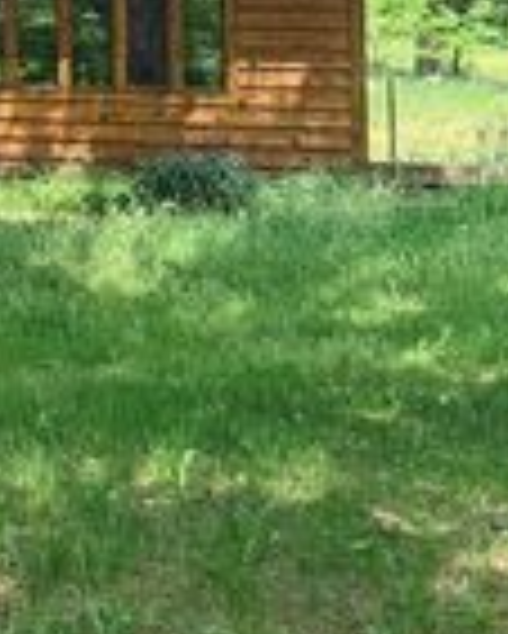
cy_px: -43
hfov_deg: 15.9
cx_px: -396
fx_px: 1558
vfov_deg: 21.9
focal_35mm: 83
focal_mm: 6.76
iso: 100
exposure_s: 1/805
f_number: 1.78
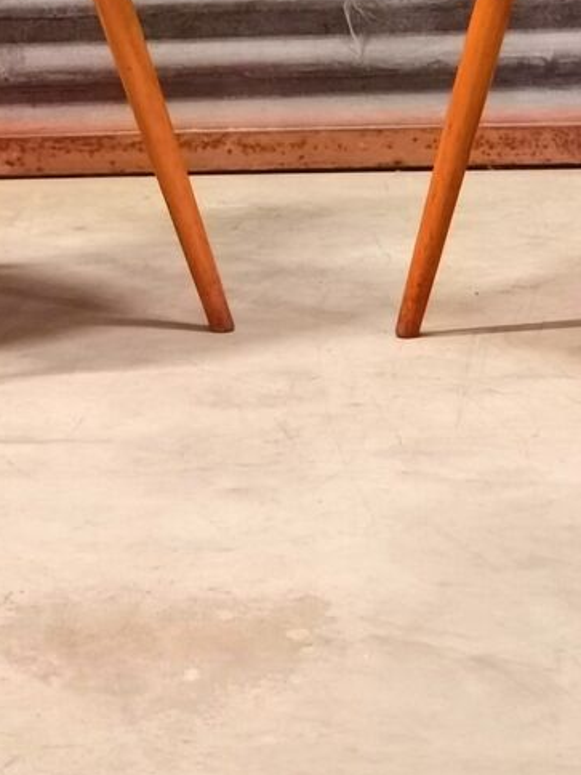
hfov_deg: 11.9
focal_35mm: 124
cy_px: -53
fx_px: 2775
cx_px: 363
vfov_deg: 15.5
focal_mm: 6.71
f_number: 1.9
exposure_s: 1/20
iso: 800
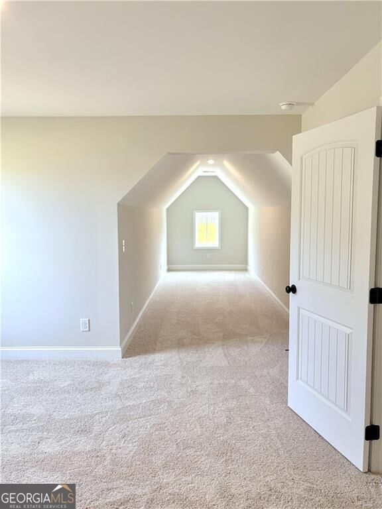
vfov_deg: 67.3
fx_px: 383
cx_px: 191
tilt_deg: -3.7
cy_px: 254
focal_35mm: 26
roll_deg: +1.1
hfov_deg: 53.1
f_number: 1.6
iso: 80
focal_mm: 5.96
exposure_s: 1/139
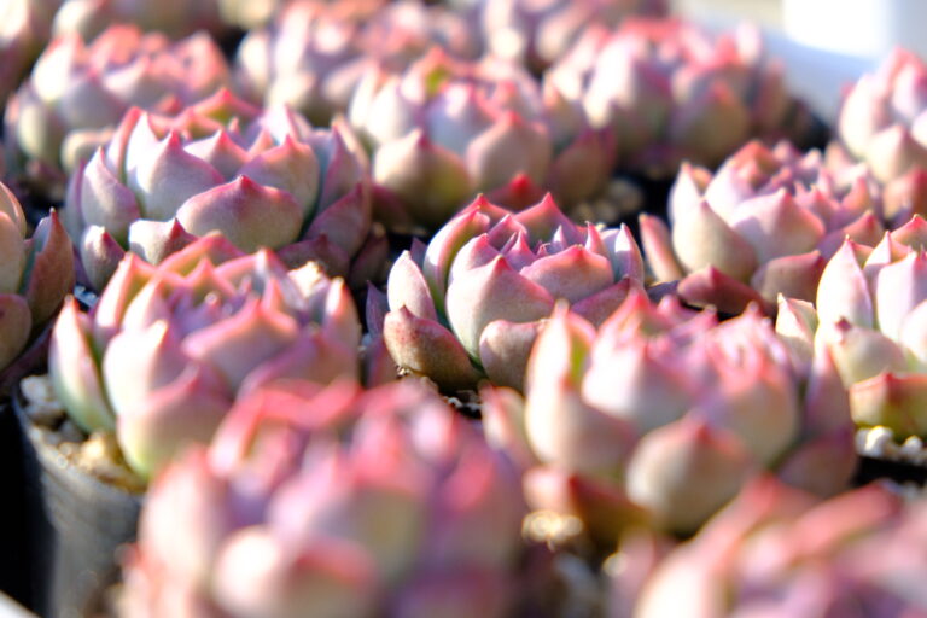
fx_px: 2137
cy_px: 309
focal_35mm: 83
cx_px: 464
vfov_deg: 16.5
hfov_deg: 24.5
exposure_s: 1/1000
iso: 1000
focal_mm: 55
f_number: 4
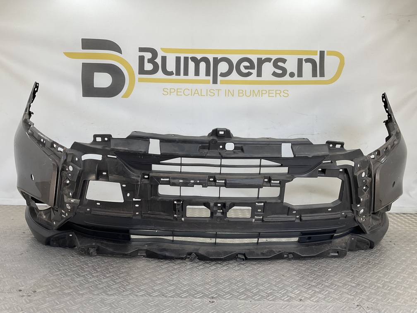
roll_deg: -1.7
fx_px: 349
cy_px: 156
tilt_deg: -6.4
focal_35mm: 29
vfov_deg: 48.2
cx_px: 208
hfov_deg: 61.7
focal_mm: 3
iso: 16
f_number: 1.8
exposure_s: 1/149
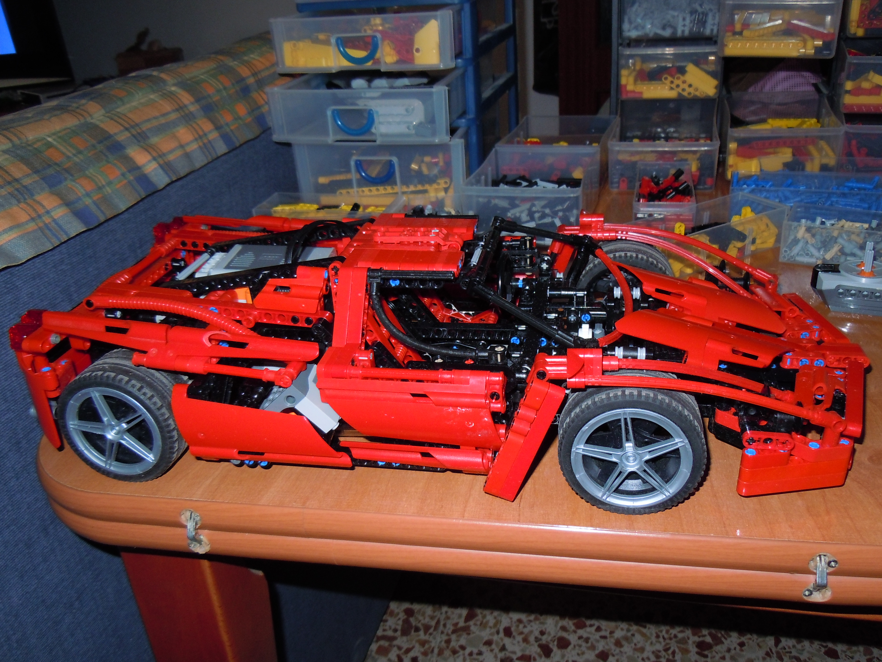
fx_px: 764
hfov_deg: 60.0
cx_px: 441
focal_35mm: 30
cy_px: 331
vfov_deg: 46.8
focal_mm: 5.4
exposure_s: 1/30
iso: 200
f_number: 3.5
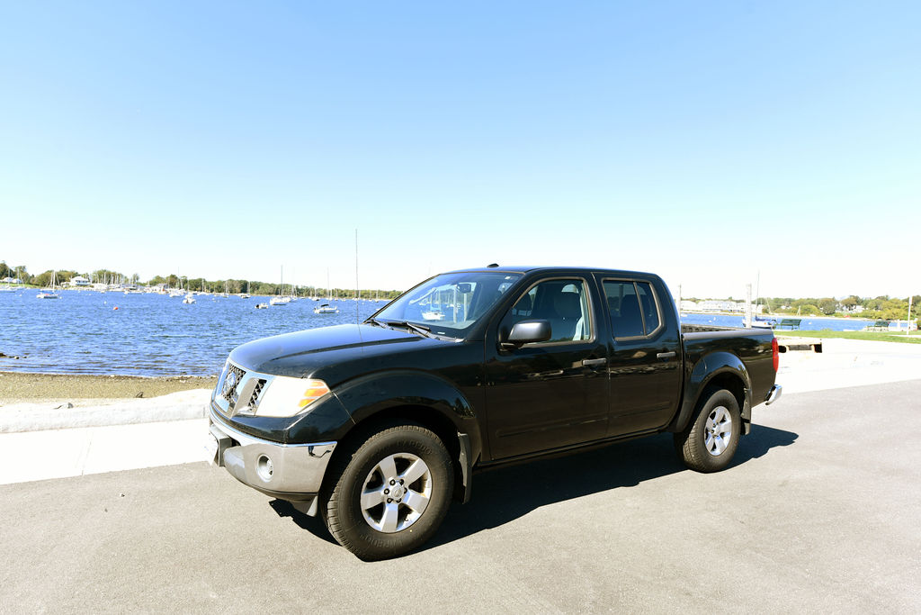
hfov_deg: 81.2
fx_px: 537
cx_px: 460
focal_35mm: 21
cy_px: 308
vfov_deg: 59.5
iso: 250
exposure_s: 1/400
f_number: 5.6
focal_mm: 21
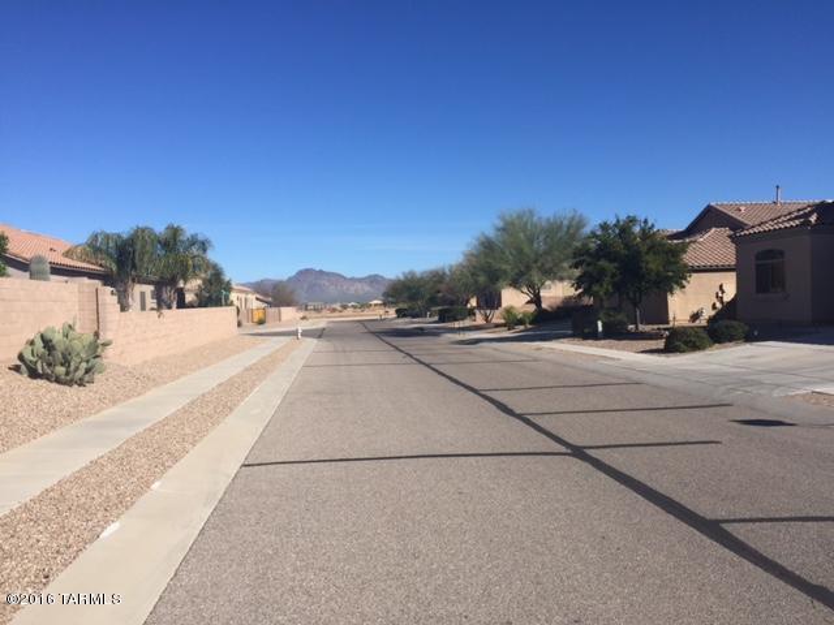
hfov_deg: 61.7
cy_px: 312
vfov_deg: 48.2
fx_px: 699
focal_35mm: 29
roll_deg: +1.5
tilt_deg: -0.2
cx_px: 417
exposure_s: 1/2825
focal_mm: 4.15
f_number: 2.2
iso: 32
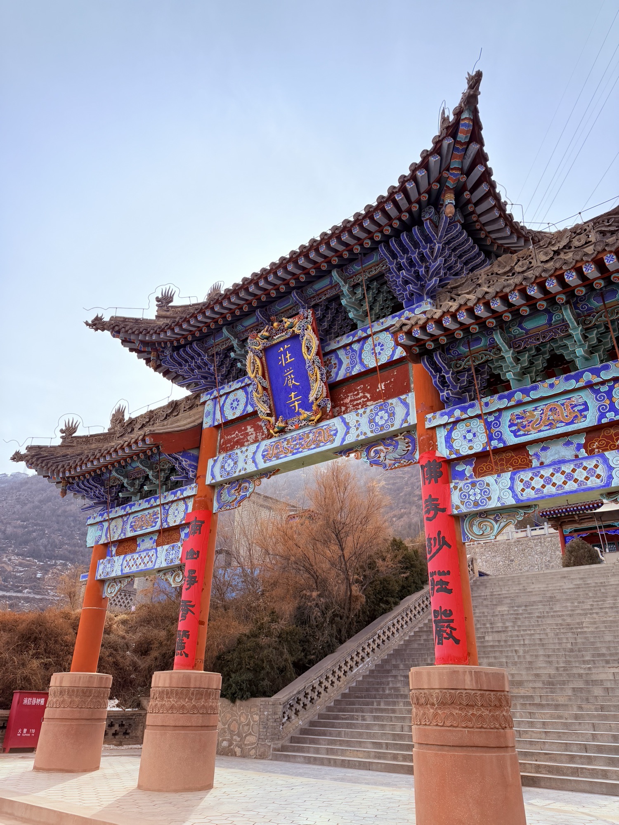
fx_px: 572
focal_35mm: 24
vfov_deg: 71.6
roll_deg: -1.1
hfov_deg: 56.8
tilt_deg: +26.2
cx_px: 310
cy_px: 412
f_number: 1.78
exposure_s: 1/4975
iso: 125
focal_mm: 6.76
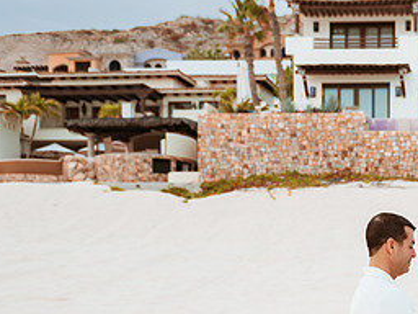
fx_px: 881
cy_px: 323
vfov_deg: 19.5
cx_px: 433
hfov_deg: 25.2
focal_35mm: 73
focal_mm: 31
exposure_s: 1/4000
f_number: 2.8
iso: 250
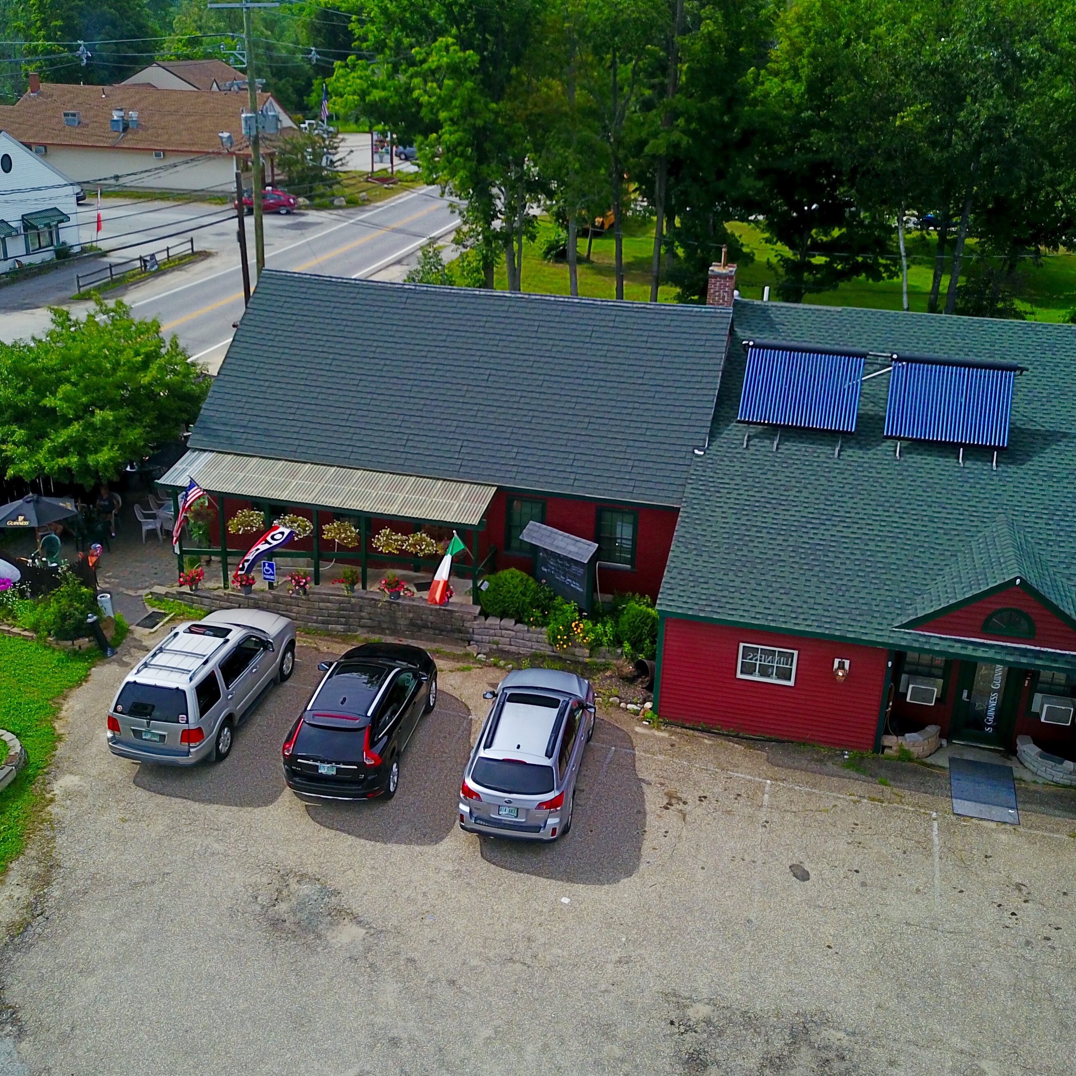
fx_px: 1231
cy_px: 527
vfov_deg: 47.2
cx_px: 518
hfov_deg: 47.2
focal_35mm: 35
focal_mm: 4.73
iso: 100
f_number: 2.2
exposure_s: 1/2066
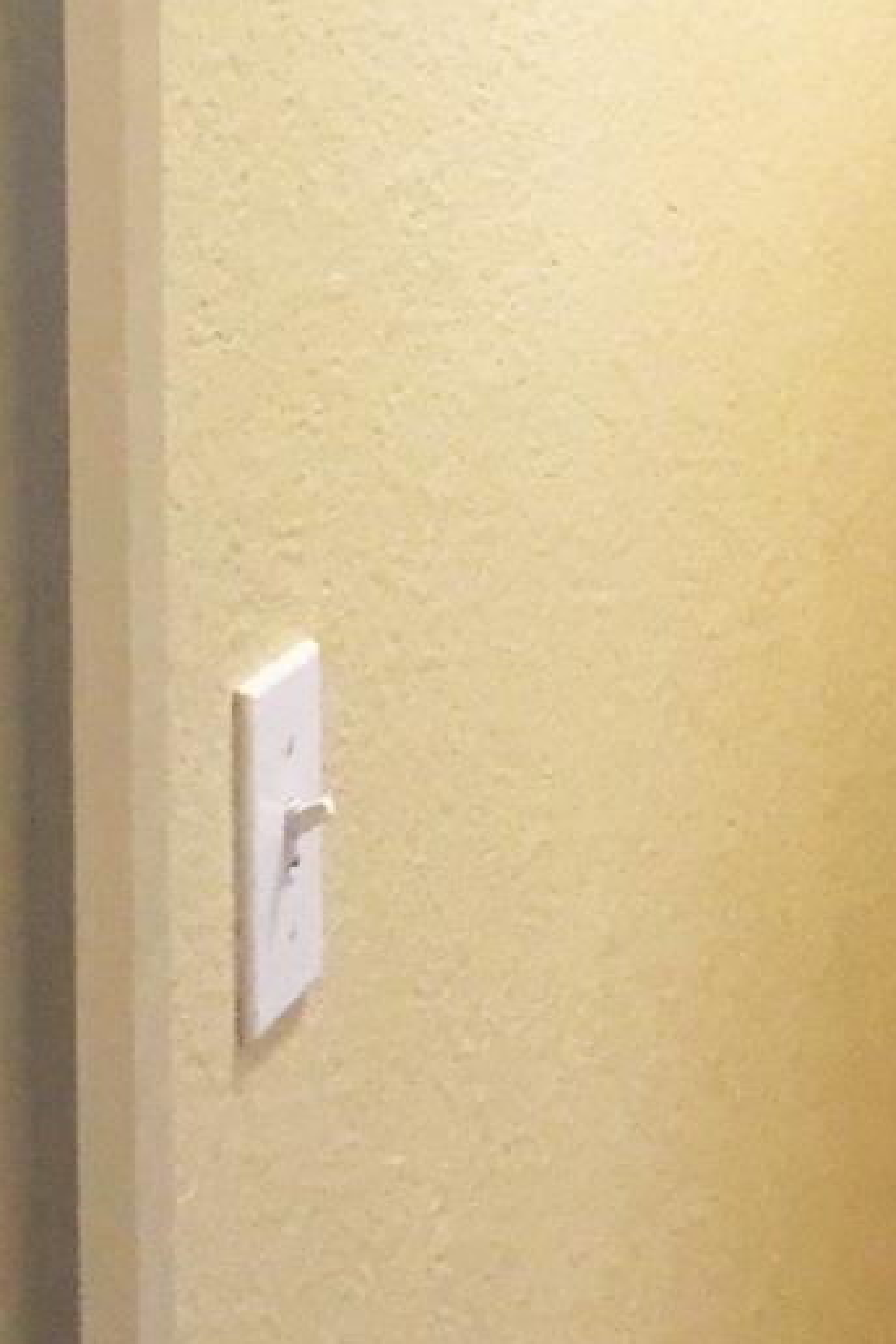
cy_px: -378
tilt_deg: +0.3
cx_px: 1776
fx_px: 4368
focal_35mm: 117
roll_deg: +0.3
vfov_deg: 16.6
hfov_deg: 10.7
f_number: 2.2
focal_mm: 4.15
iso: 100
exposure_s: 1/30
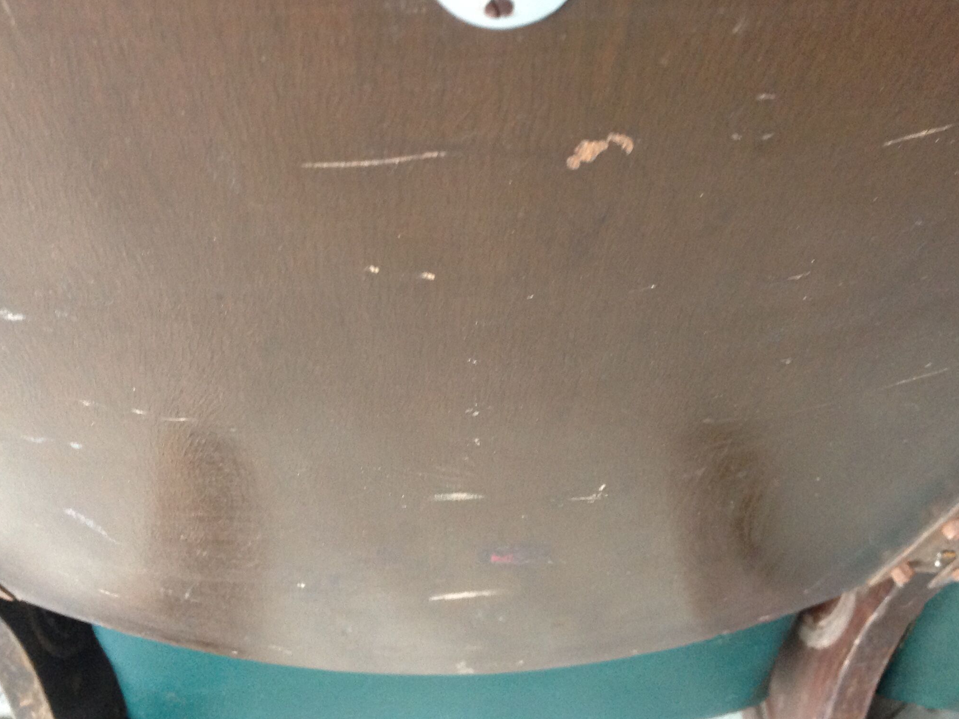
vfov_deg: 32.0
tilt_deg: -38.7
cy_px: 262
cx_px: 513
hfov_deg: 42.0
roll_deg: -1.9
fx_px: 1247
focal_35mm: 45
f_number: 2.4
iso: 250
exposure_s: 1/15
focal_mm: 4.28
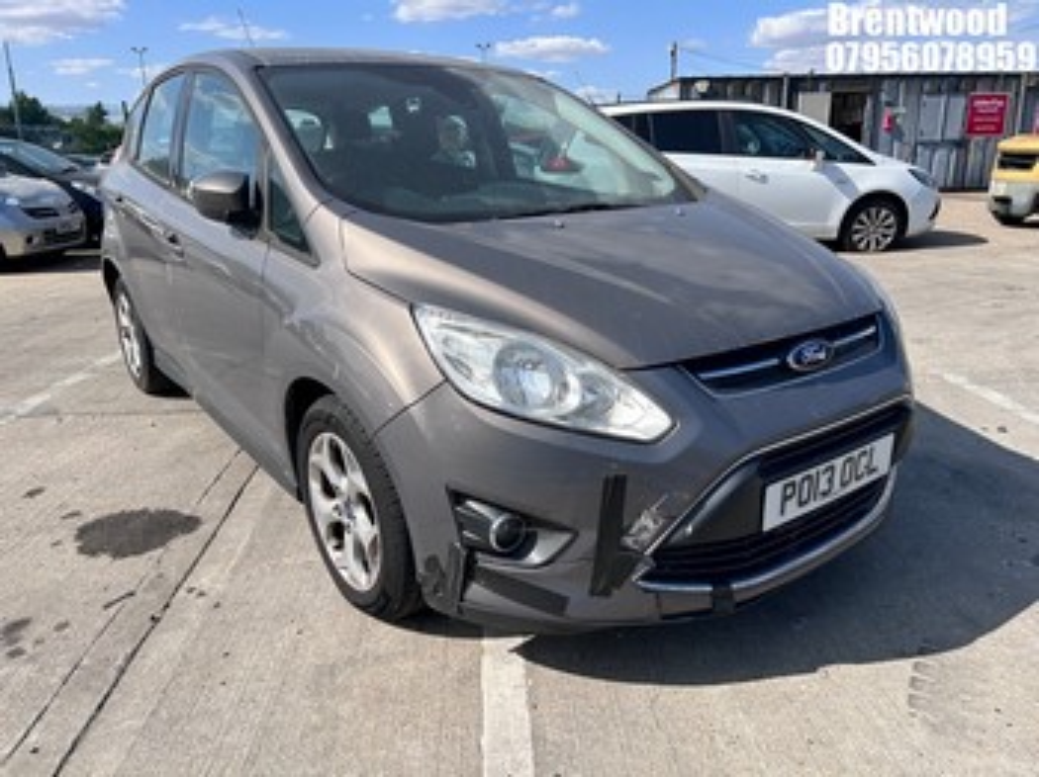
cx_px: 520
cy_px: 388
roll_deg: +1.0
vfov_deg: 53.0
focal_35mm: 26
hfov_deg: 67.3
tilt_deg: -15.2
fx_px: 780
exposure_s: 1/3831
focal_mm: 5.7
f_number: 1.5
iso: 50
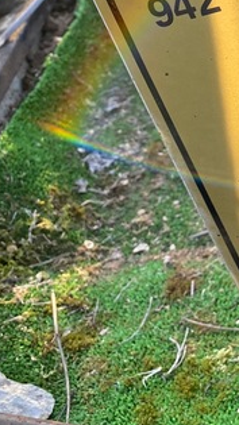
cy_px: 82
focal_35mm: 72
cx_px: 460
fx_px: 812
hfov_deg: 14.3
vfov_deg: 28.7
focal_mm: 4.25
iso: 50
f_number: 1.8
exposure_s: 1/121
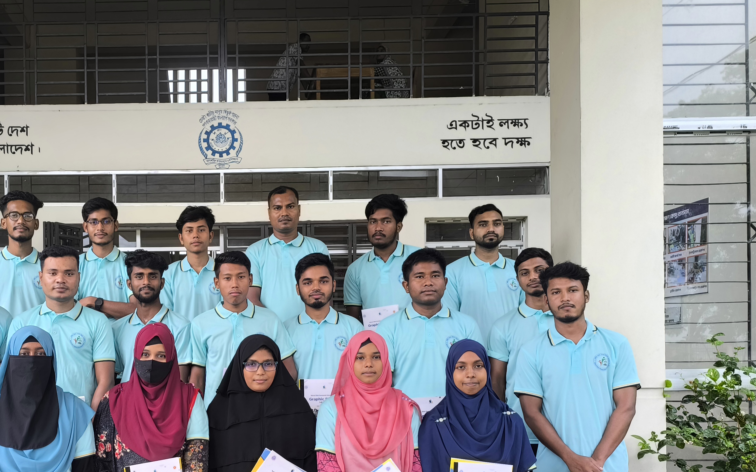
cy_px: 359
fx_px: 824
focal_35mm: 40
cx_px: 226
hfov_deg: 48.1
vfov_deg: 31.4
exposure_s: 1/120
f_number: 1.65
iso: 100
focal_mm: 6.14
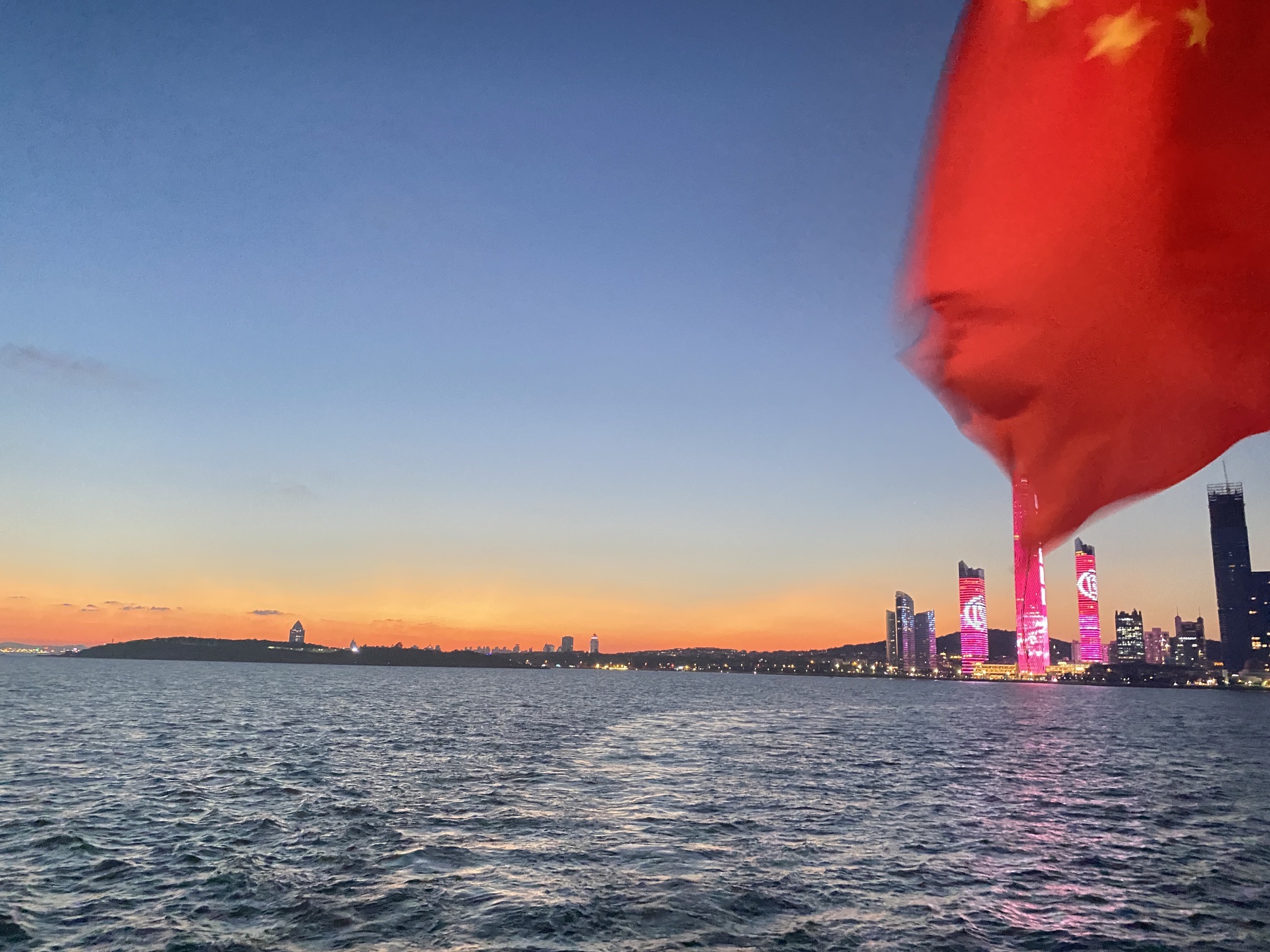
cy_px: 476
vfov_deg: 53.1
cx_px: 635
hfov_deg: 67.3
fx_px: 954
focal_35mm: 26
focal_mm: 4.25
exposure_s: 1/30
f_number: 1.8
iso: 1000
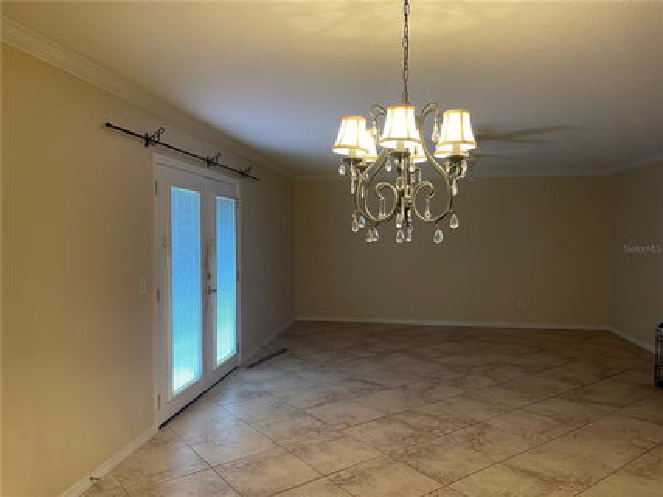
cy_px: 248
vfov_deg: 53.0
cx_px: 332
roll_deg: -0.2
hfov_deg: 67.3
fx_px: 498
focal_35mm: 26
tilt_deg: -3.3
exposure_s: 1/60
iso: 125
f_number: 1.6
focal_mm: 5.1
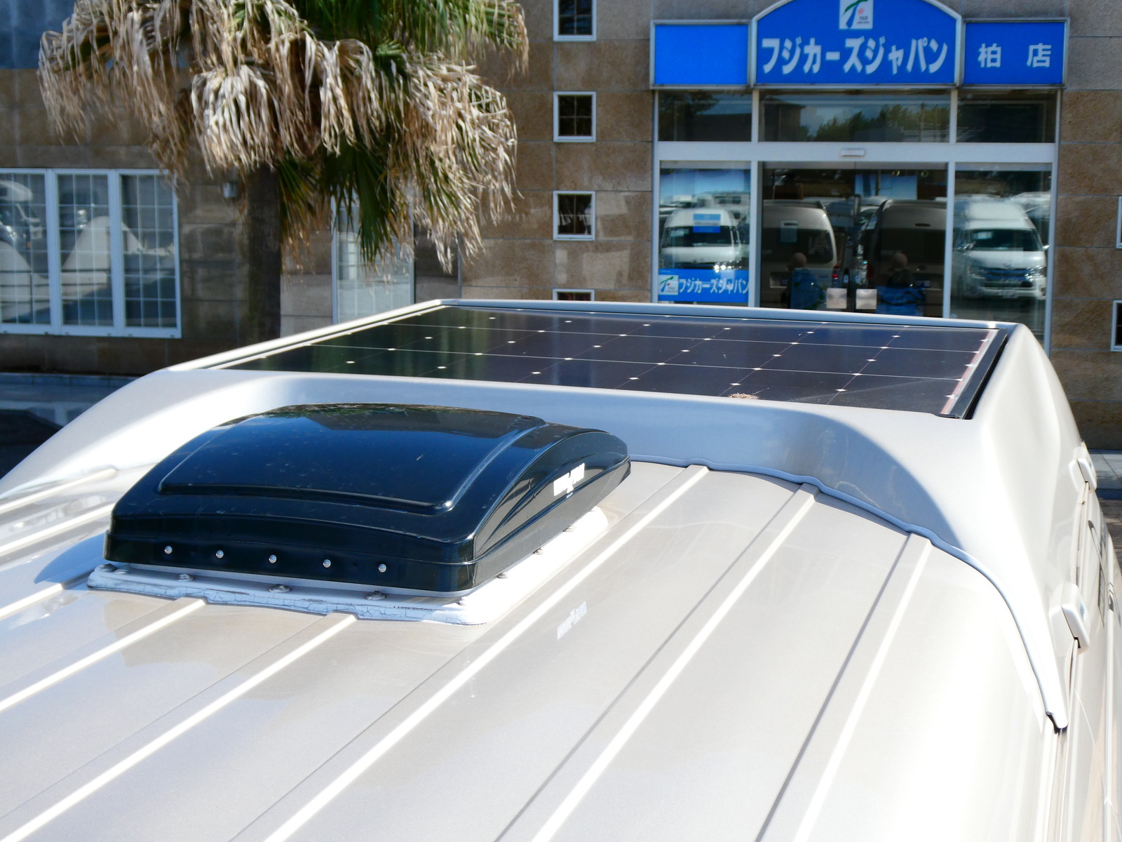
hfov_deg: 38.2
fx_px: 1621
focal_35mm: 50
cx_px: 561
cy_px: 421
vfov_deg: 29.1
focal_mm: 9
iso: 80
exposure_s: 1/400
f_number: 4.1
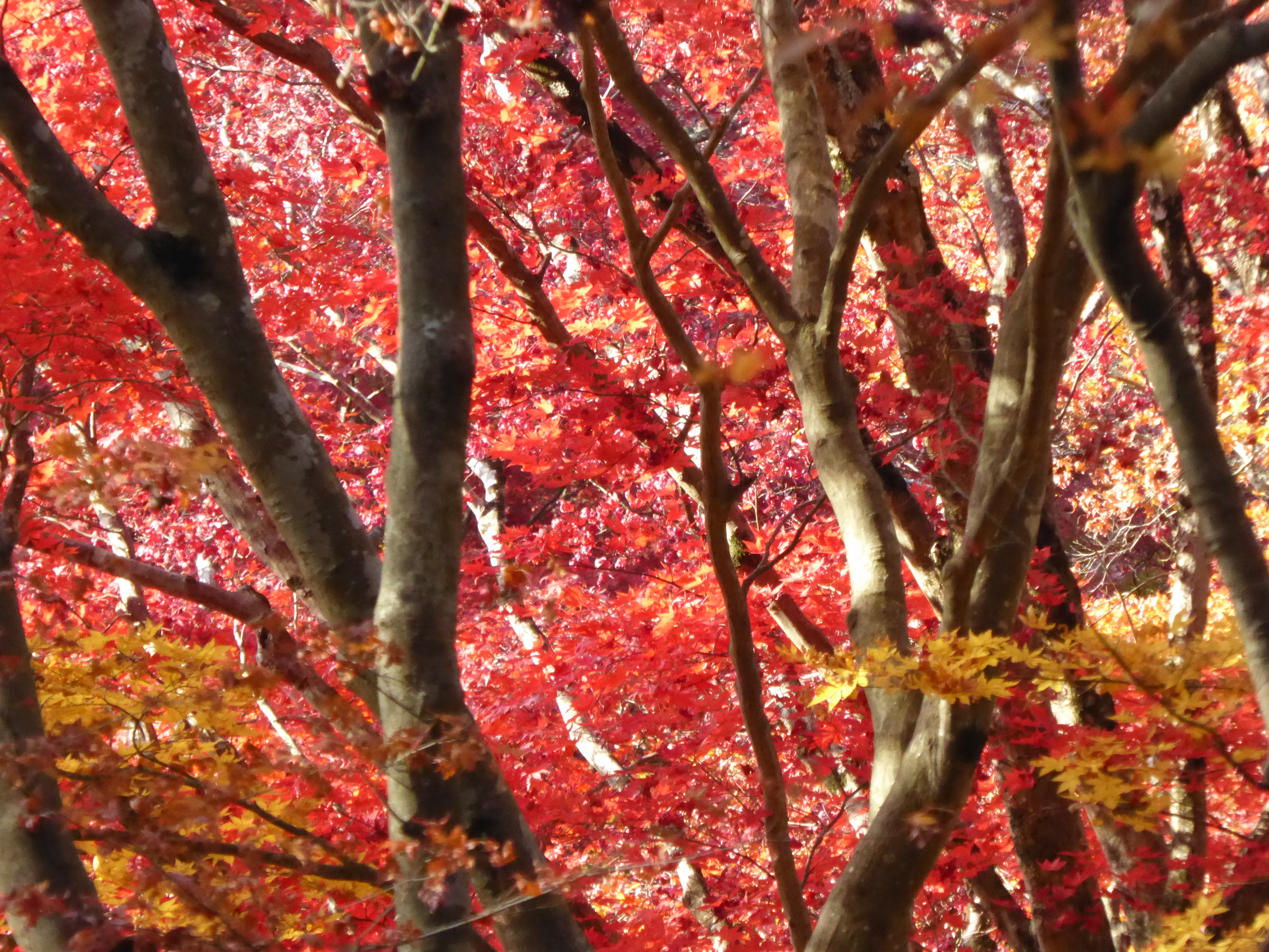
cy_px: 476
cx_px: 634
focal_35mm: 386
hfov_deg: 5.1
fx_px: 14151
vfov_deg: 3.9
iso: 1250
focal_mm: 62.1
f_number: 6
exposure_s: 1/320
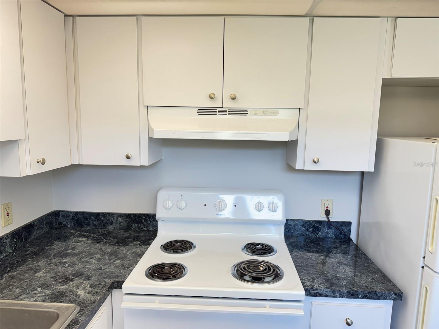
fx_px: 304
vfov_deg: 56.8
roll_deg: +0.0
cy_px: 164
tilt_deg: -8.0
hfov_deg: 71.6
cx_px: 220
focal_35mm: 24
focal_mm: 6.76
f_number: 1.78
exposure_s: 1/120
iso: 200
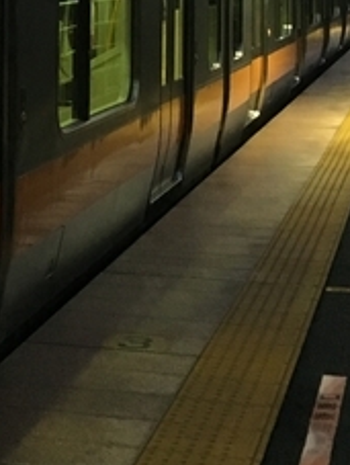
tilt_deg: +1.9
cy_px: -45
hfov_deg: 14.3
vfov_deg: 18.5
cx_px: -10
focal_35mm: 102
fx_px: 1371
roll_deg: -0.4
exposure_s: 1/30
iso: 200
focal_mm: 4.15
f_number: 2.2
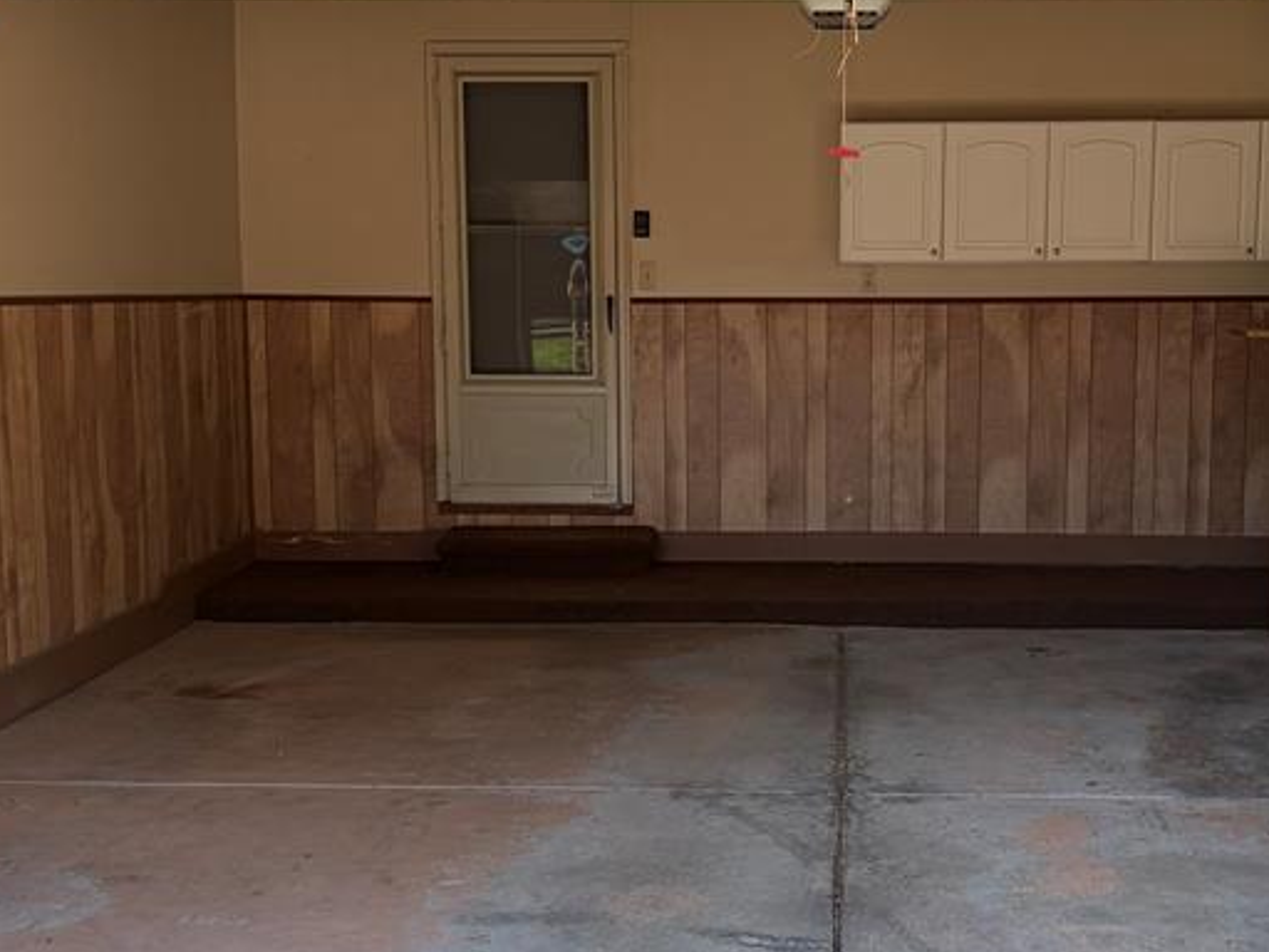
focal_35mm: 52
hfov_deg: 36.7
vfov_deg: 28.0
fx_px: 1906
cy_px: 538
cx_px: 768
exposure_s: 1/478
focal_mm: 5.96
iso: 64
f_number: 1.6
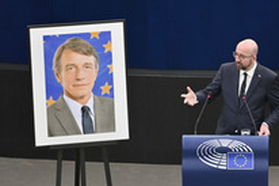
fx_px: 3392
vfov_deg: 3.1
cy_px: 83
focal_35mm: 438
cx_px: 231
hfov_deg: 4.7
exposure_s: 1/320
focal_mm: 200
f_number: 2.8
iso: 1000
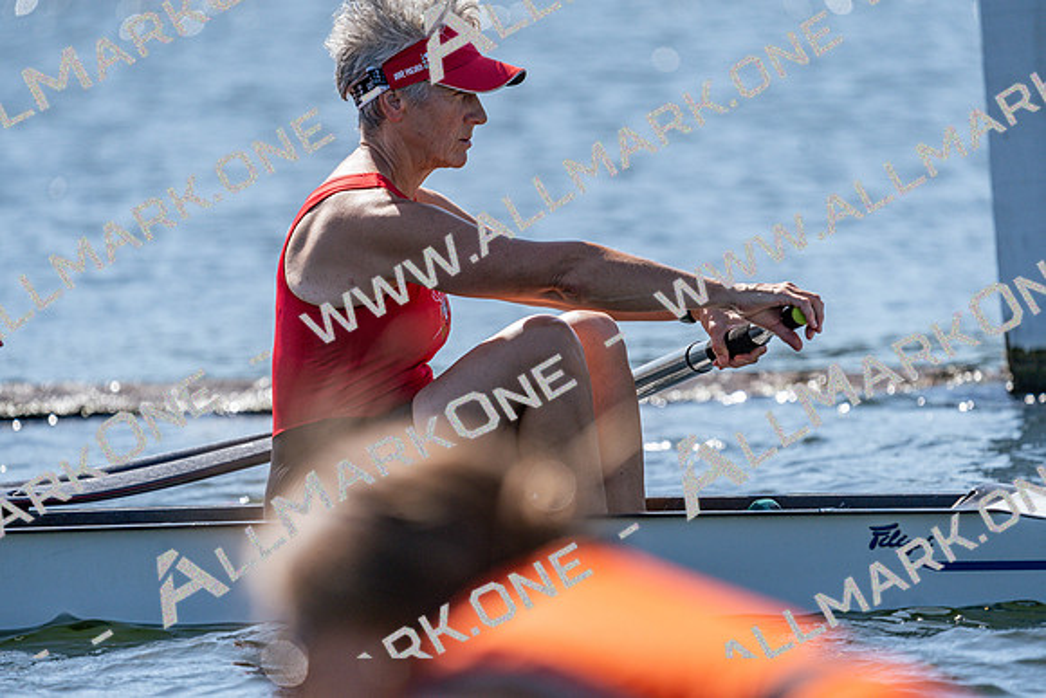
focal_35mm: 441
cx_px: 523
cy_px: 349
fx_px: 12816
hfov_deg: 4.7
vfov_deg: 3.1
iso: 320
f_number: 6.3
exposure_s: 1/2000
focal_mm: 441
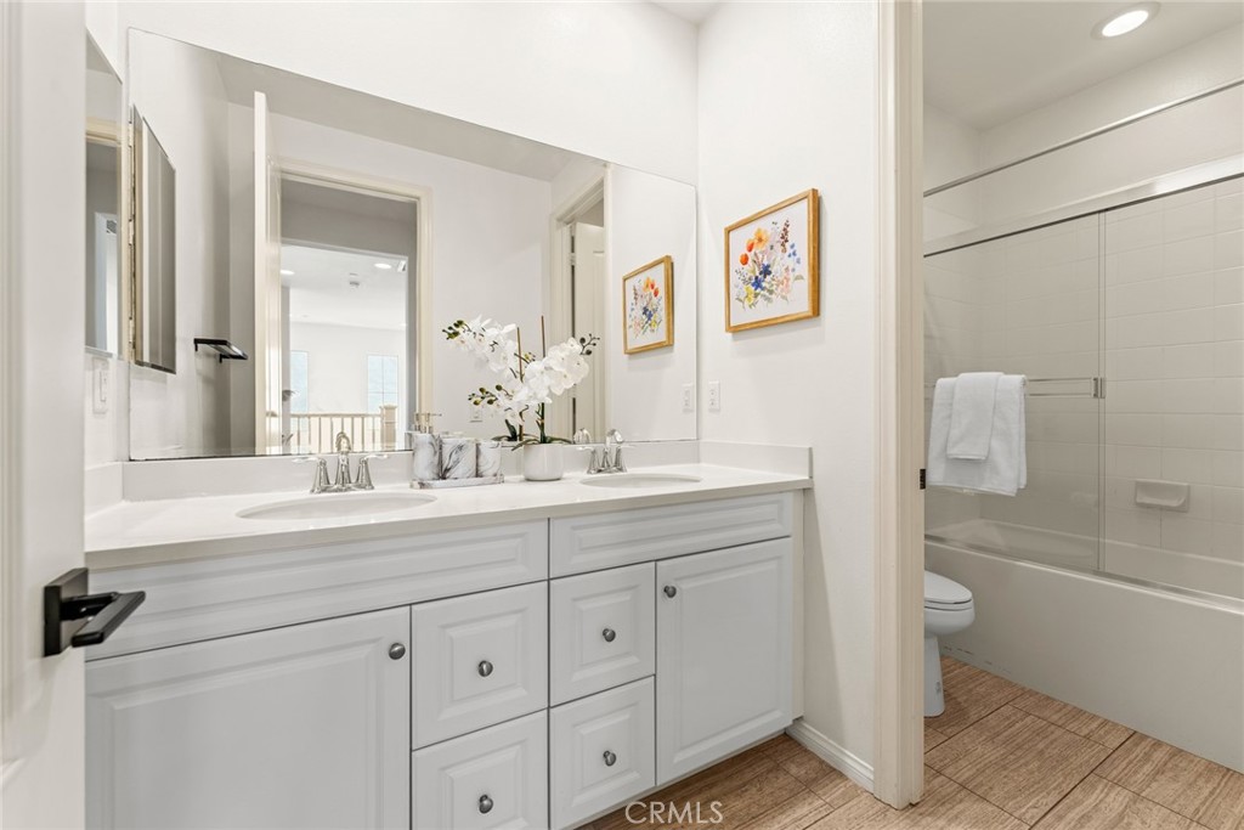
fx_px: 484
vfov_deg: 81.2
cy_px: 415
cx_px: 622
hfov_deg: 104.2
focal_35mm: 14
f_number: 6.3
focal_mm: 14
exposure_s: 1/5
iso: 250
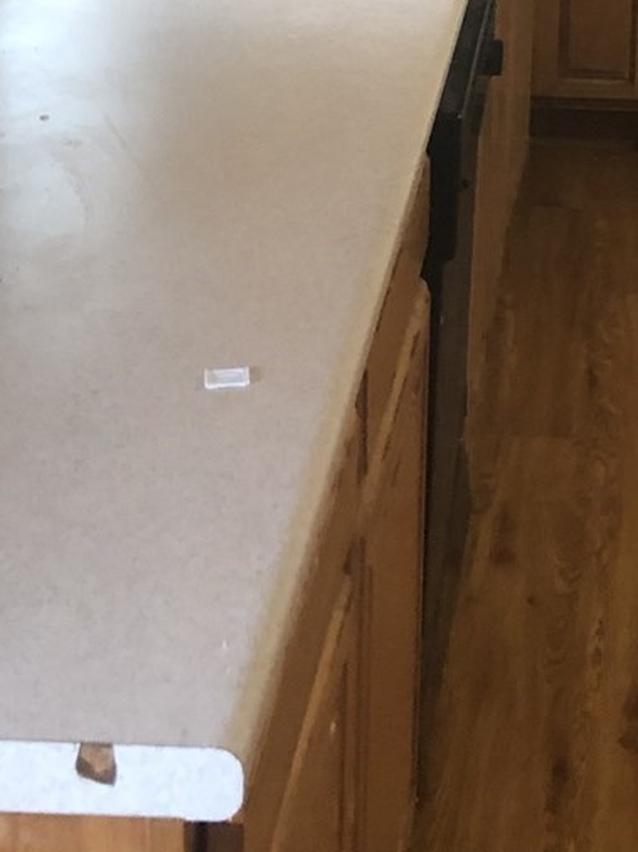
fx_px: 2091
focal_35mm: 85
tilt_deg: -7.3
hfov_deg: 17.1
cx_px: 584
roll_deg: -1.8
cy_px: -322
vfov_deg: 20.6
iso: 80
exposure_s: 1/7
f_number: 1.8
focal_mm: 3.99
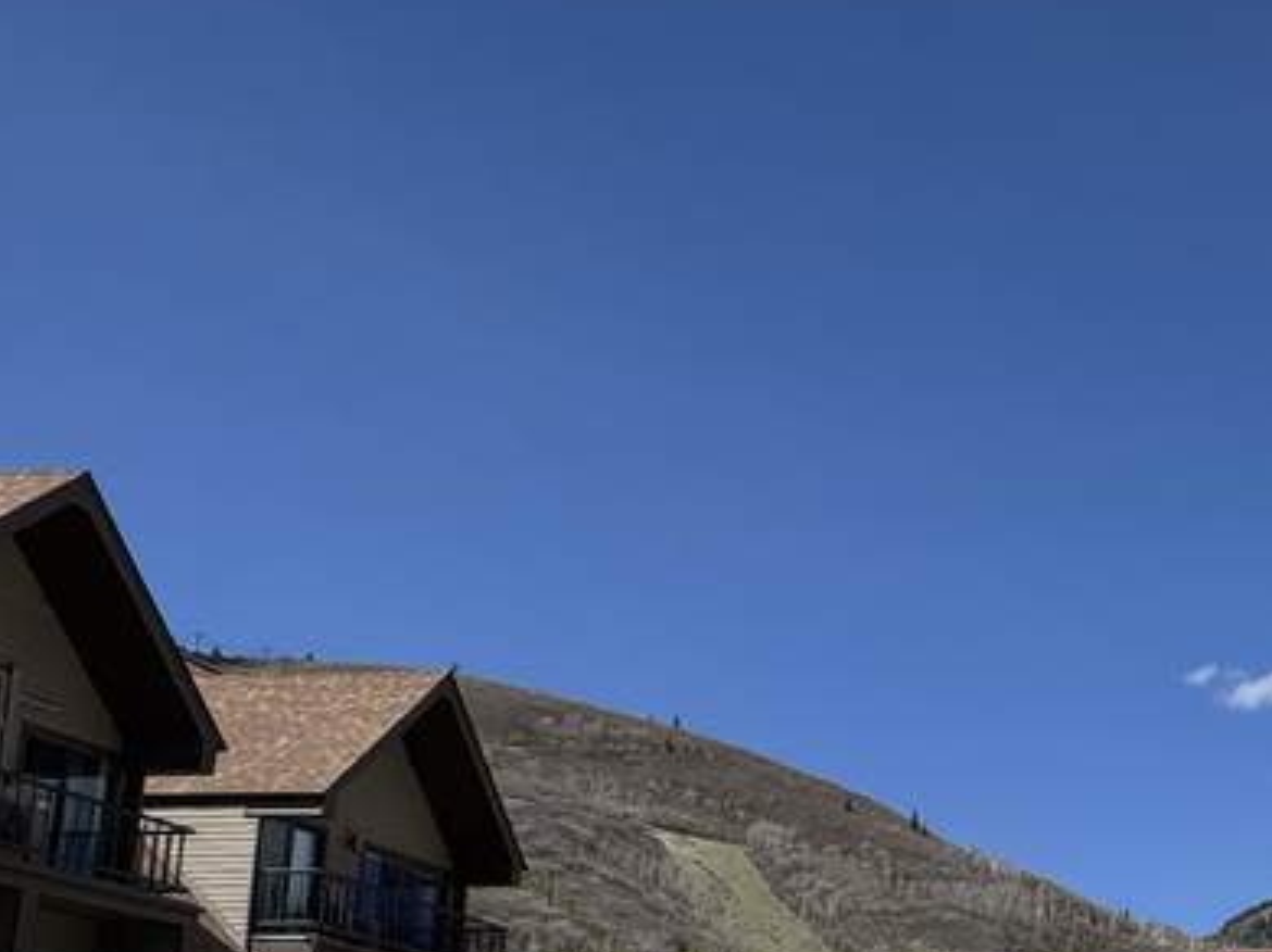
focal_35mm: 46
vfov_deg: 29.4
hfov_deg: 35.4
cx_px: 1396
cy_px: 949
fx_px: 1689
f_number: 2.2
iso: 50
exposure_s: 1/3106
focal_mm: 2.22
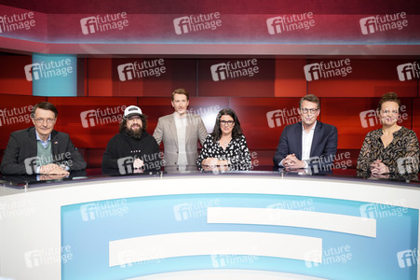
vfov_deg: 46.3
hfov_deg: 65.5
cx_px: 210
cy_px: 140
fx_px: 326
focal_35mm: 28
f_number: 5
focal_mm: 28
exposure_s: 1/125
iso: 1600
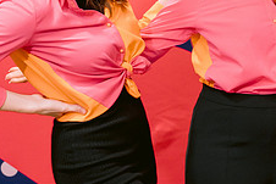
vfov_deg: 10.1
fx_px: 1043
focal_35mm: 136
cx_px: 316
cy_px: 29
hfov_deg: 14.7
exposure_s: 1/60
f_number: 4
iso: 800
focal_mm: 50
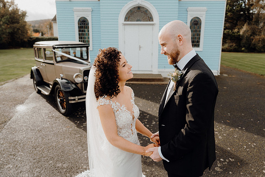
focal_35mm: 28
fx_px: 206
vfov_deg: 46.4
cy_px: 88
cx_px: 132
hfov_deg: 65.5
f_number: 3.5
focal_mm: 28
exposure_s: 1/500
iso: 125
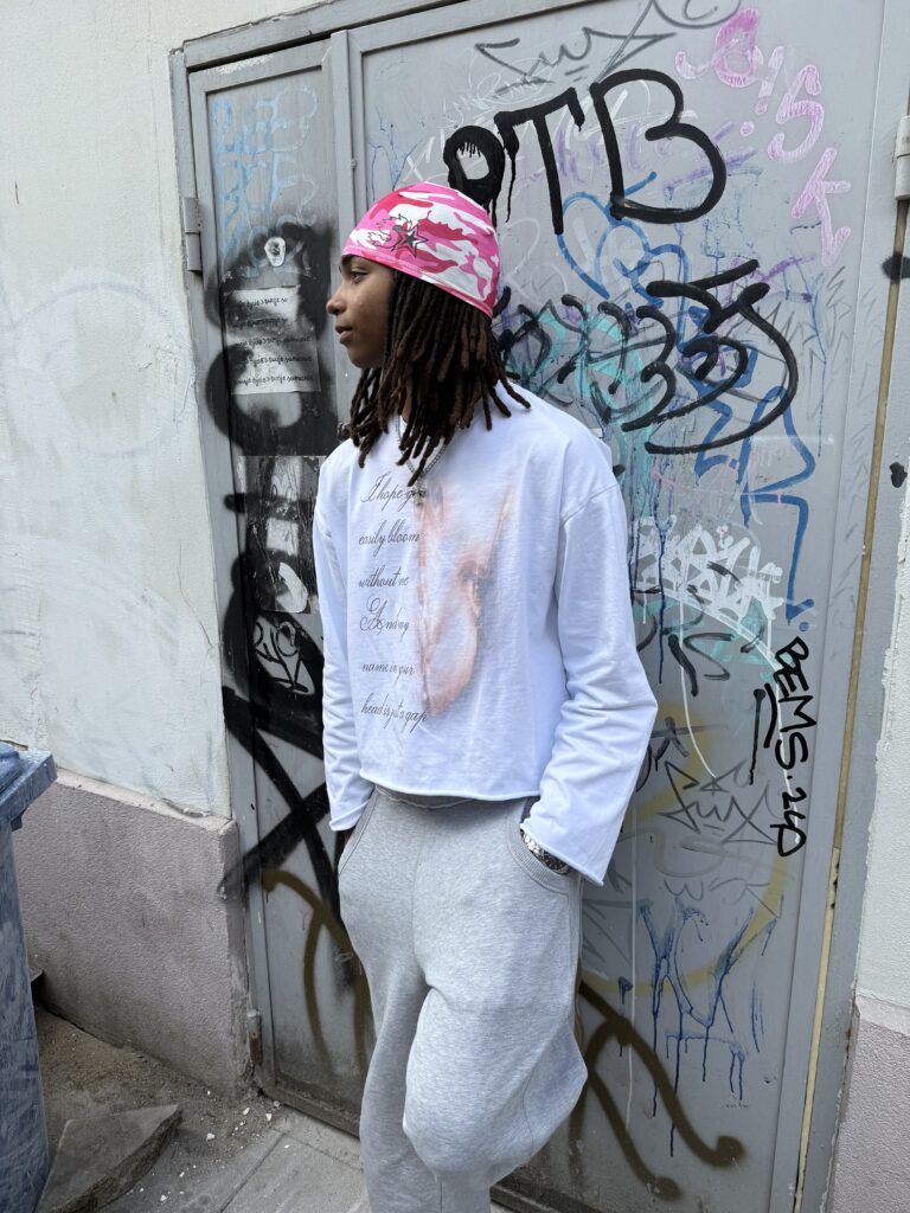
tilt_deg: -13.1
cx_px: 455
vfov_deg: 71.6
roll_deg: +0.9
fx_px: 841
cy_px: 606
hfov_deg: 56.8
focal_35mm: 24
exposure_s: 1/1106
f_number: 1.78
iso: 80
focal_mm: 6.76
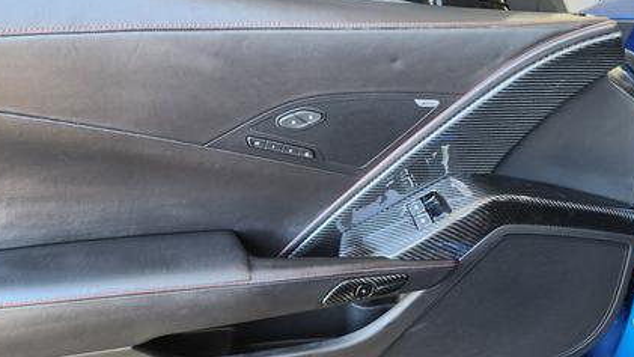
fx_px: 504
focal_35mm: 30
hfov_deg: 64.0
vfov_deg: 38.9
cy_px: 160
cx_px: 360
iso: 640
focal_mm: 5.4
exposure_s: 1/120
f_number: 1.8
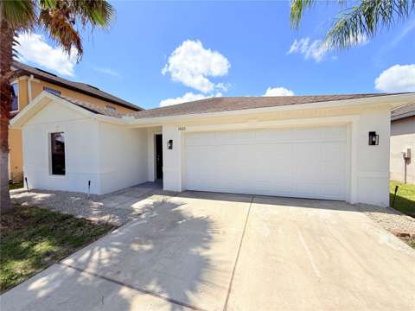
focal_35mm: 14
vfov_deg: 85.7
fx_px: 168
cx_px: 208
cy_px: 156
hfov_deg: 102.1
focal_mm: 2.22
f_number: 2.2
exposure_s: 1/2841
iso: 50
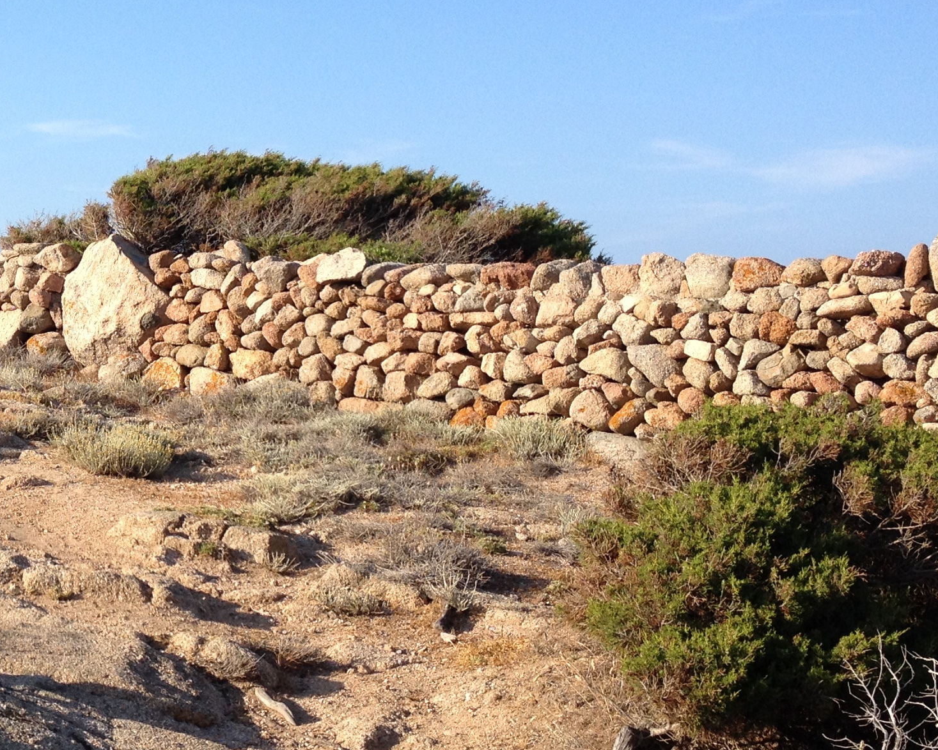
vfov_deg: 20.1
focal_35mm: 76
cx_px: 26
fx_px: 2110
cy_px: 270
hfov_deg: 24.1
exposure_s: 1/1062
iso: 50
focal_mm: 4.28
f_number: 2.4
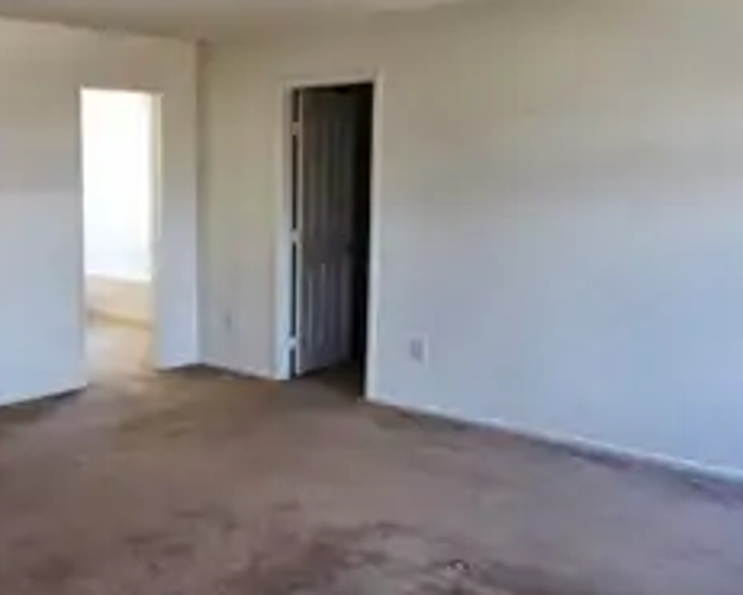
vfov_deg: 38.2
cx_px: 164
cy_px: 306
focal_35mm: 39
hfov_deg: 44.8
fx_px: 858
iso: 200
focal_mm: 16
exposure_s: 1/50
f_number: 4
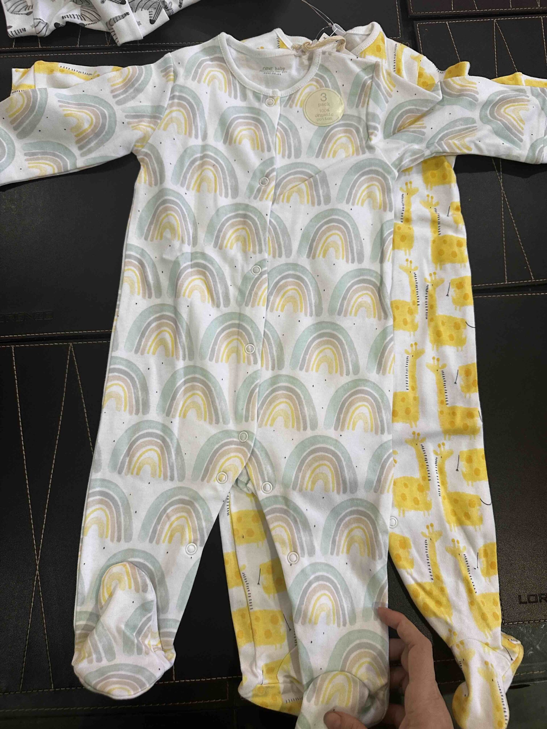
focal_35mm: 24
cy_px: 364
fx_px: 506
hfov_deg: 56.8
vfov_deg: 71.6
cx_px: 274
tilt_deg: -78.9
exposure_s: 1/50
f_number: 1.78
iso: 200
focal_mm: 6.86
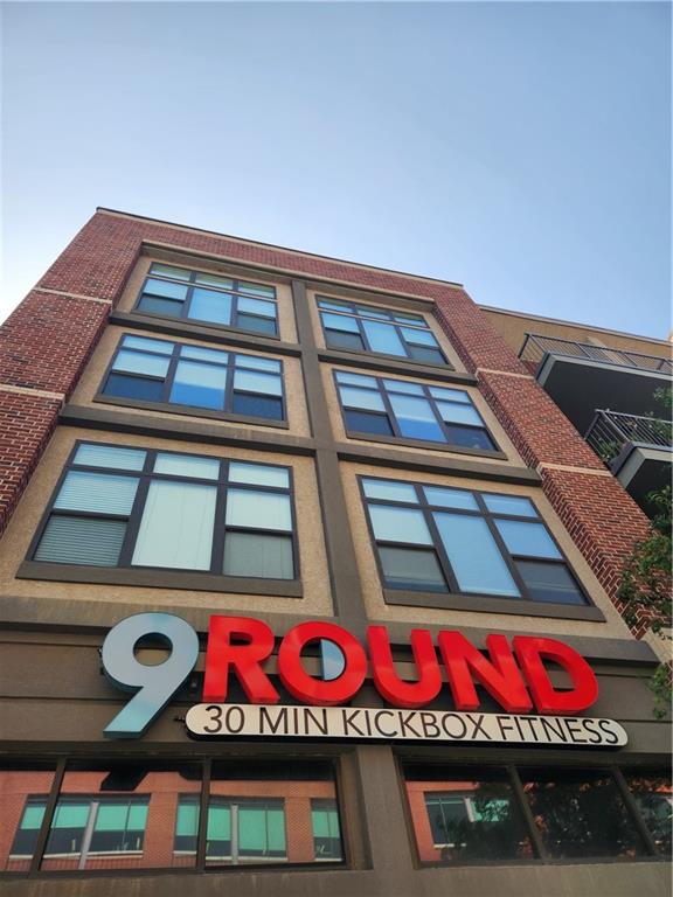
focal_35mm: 23
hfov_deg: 58.9
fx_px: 596
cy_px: 448
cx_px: 336
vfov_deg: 73.9
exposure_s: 1/765
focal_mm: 5.4
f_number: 1.8
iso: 20
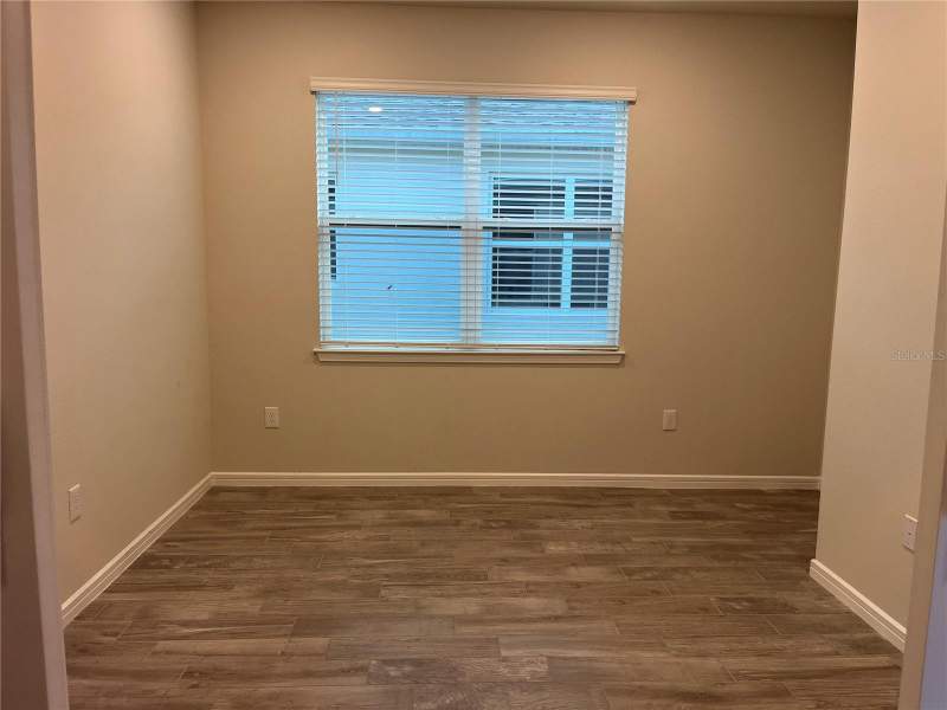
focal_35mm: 26
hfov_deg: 67.3
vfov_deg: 53.1
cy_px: 355
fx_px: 711
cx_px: 474
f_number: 1.6
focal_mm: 5.1
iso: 125
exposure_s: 1/120
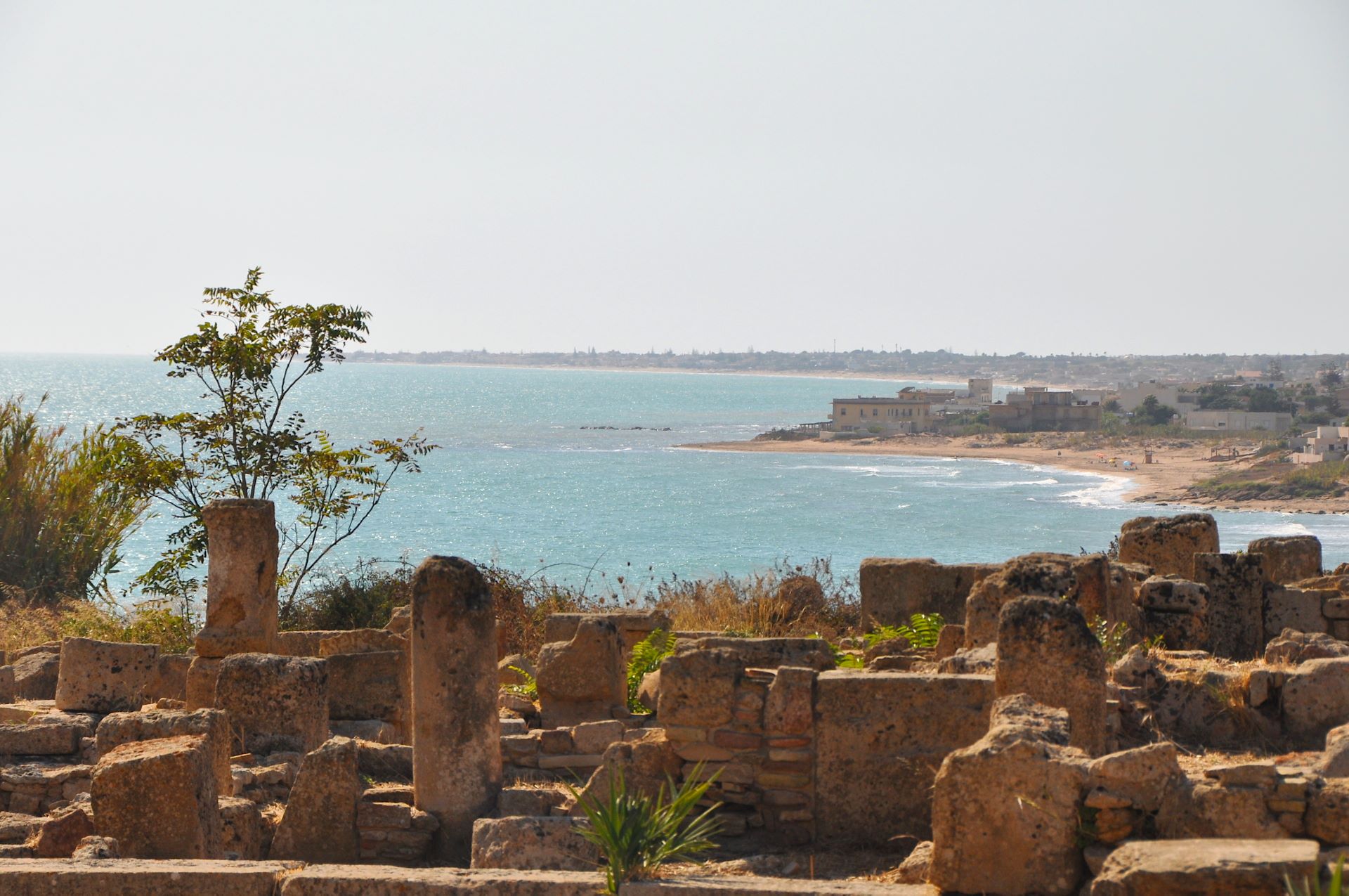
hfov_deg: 14.4
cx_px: 674
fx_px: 5333
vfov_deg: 9.6
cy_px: 448
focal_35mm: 142
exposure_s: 1/400
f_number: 10
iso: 400
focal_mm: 95
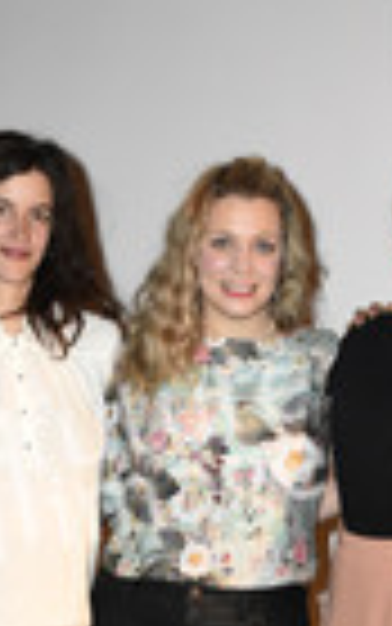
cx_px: 225
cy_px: 698
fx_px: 1503
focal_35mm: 88
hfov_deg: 14.9
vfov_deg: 22.2
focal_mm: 20
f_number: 4.5
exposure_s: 1/100
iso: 1600
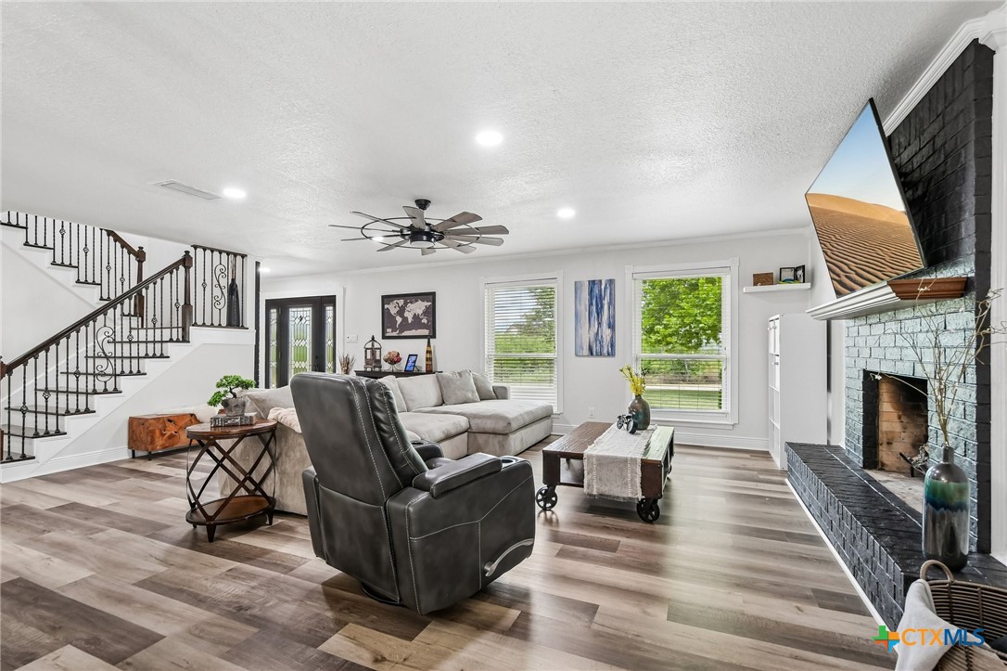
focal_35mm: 15
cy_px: 336
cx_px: 504
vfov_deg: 77.3
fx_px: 419
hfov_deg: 100.4
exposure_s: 1/15
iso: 400
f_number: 8
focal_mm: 10
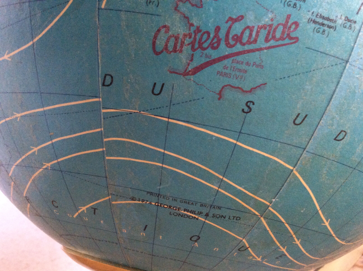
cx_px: 182
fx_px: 335
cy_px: 136
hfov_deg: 56.9
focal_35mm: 32
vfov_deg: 44.1
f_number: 2.4
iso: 250
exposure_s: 1/25
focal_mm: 3.3
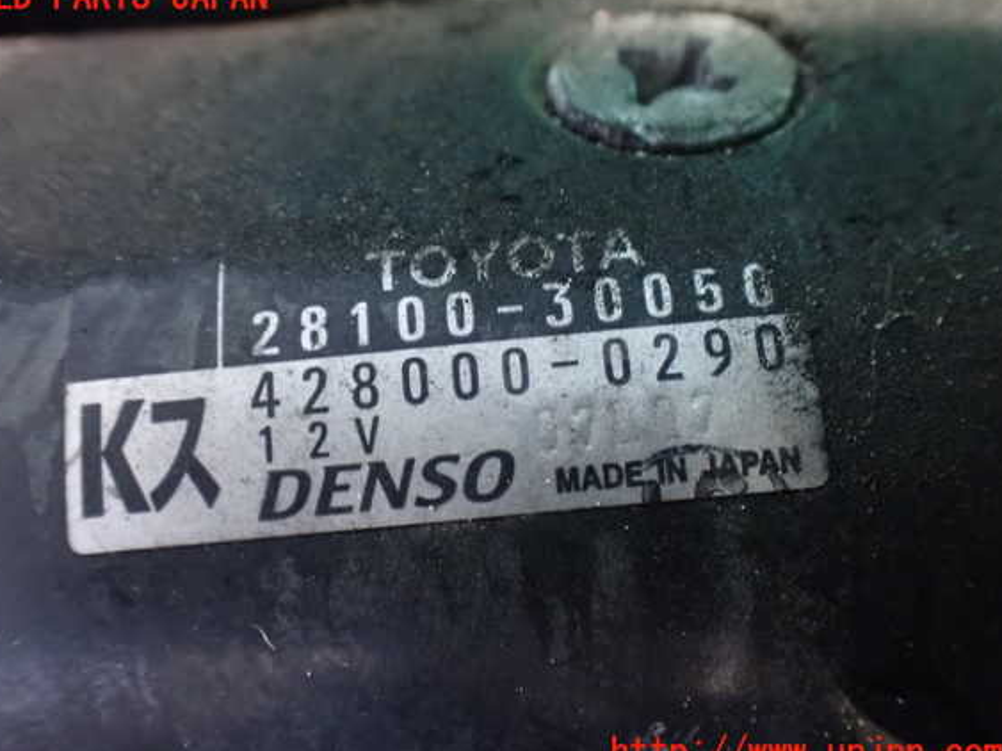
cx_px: 479
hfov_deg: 56.8
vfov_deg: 44.1
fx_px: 926
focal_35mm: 32
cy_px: 376
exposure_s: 1/30
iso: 1250
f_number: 2.3
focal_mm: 5.4
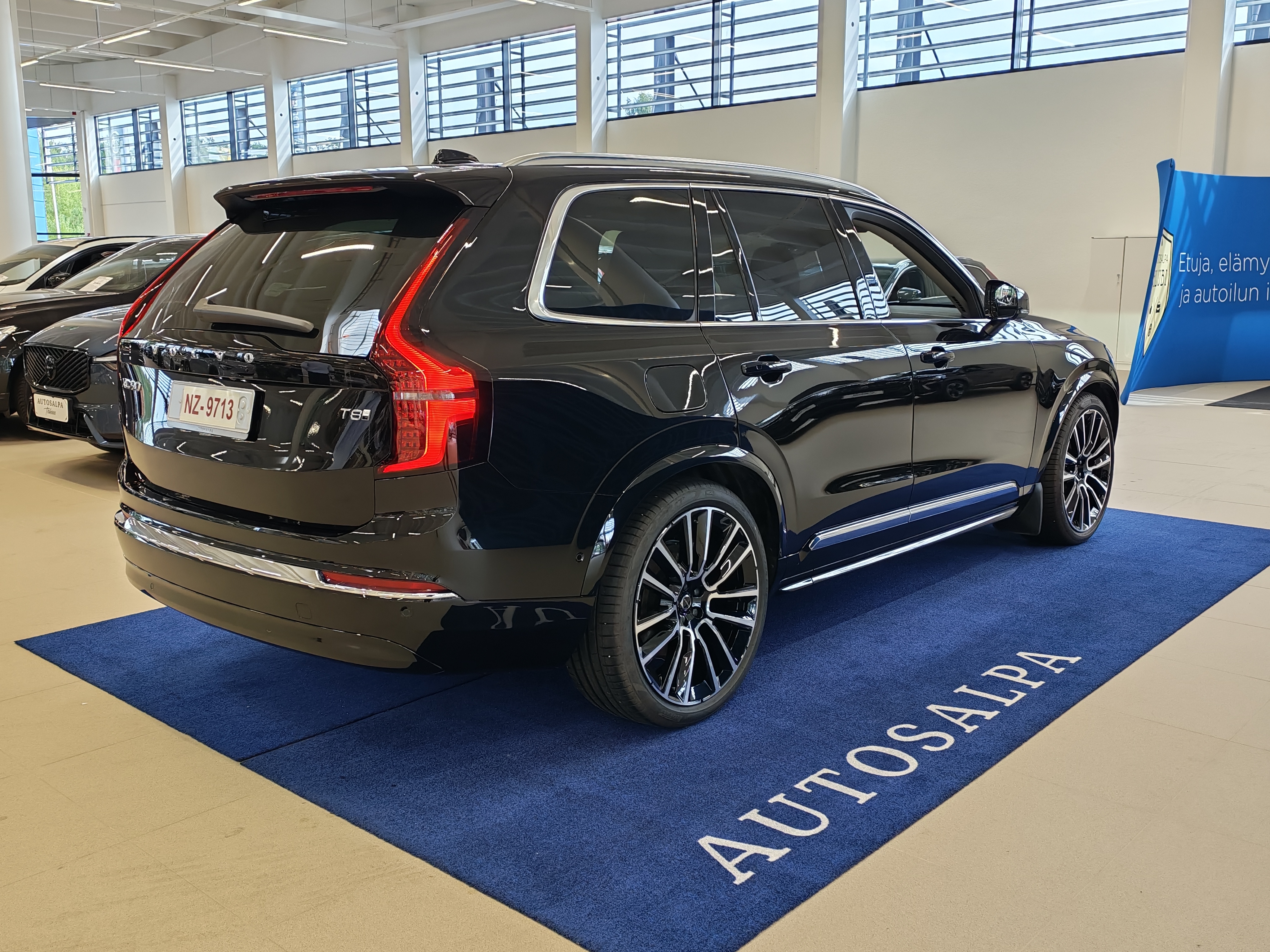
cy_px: 476
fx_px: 1211
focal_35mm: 33
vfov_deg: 42.9
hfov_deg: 55.4
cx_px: 635
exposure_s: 1/100
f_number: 1.9
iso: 151
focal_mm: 6.12
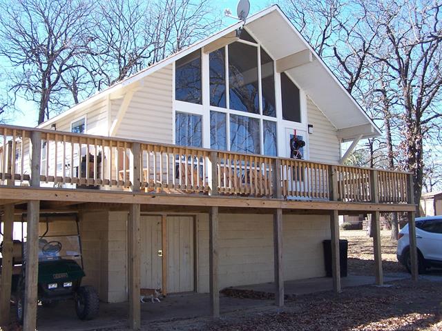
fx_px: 511
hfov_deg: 46.8
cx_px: 221
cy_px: 166
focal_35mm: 40
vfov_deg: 36.0
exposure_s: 1/250
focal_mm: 6.7
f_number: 2.8
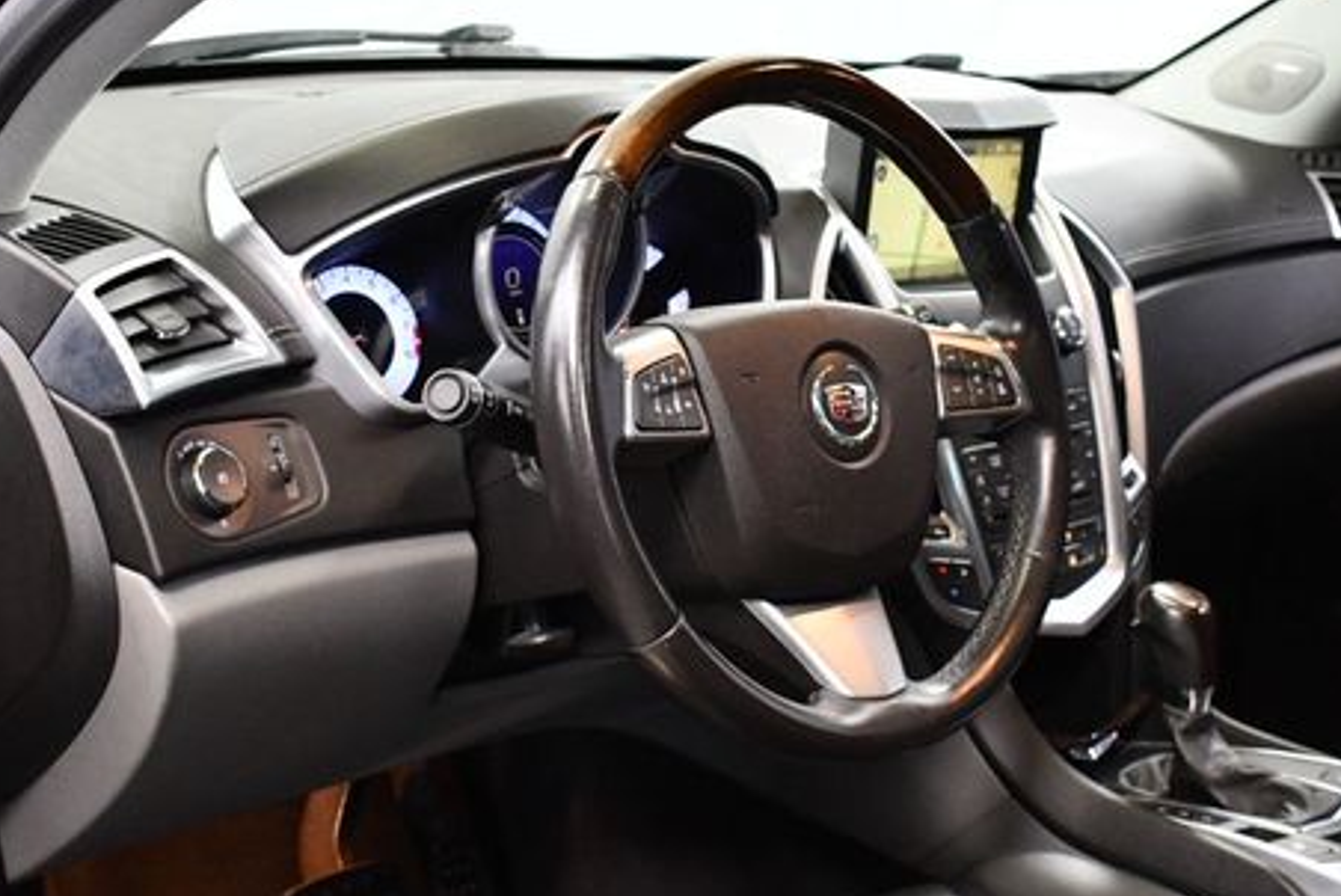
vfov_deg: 26.5
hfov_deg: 38.8
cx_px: 712
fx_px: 1901
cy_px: 451
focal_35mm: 51
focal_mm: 18
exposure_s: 1/80
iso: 3200
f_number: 3.5
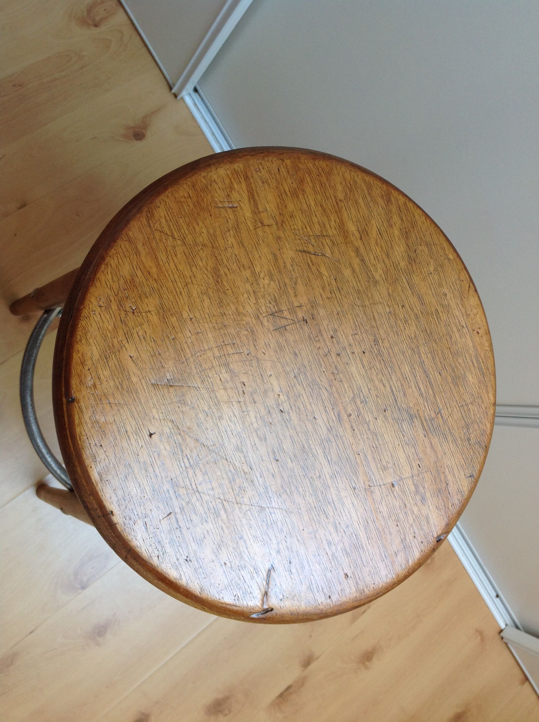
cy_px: 361
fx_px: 729
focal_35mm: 35
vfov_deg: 52.7
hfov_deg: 40.6
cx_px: 270
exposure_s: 1/40
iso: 50
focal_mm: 4.28
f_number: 2.4
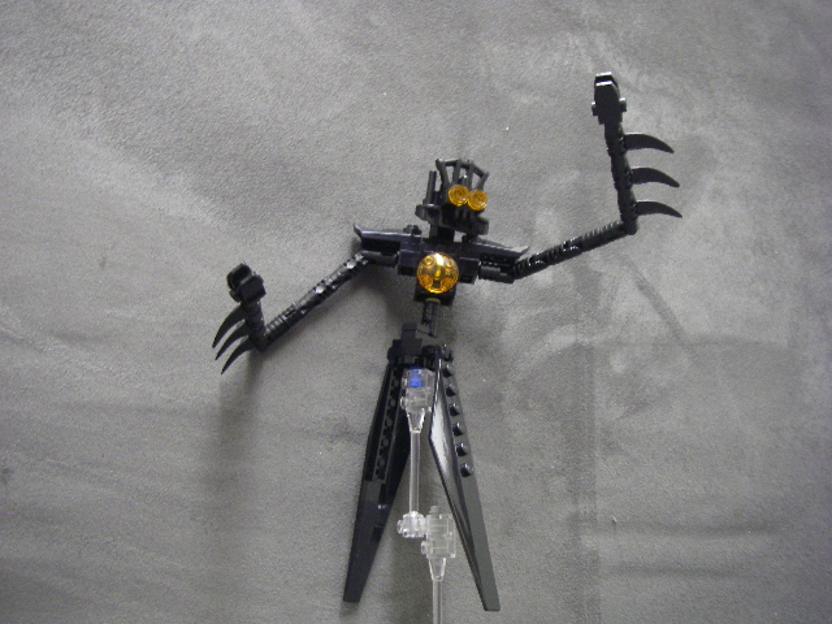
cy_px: 312
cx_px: 416
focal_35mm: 38
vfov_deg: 37.7
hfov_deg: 49.0
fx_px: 913
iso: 250
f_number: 3.3
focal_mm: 6.3
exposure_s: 1/4
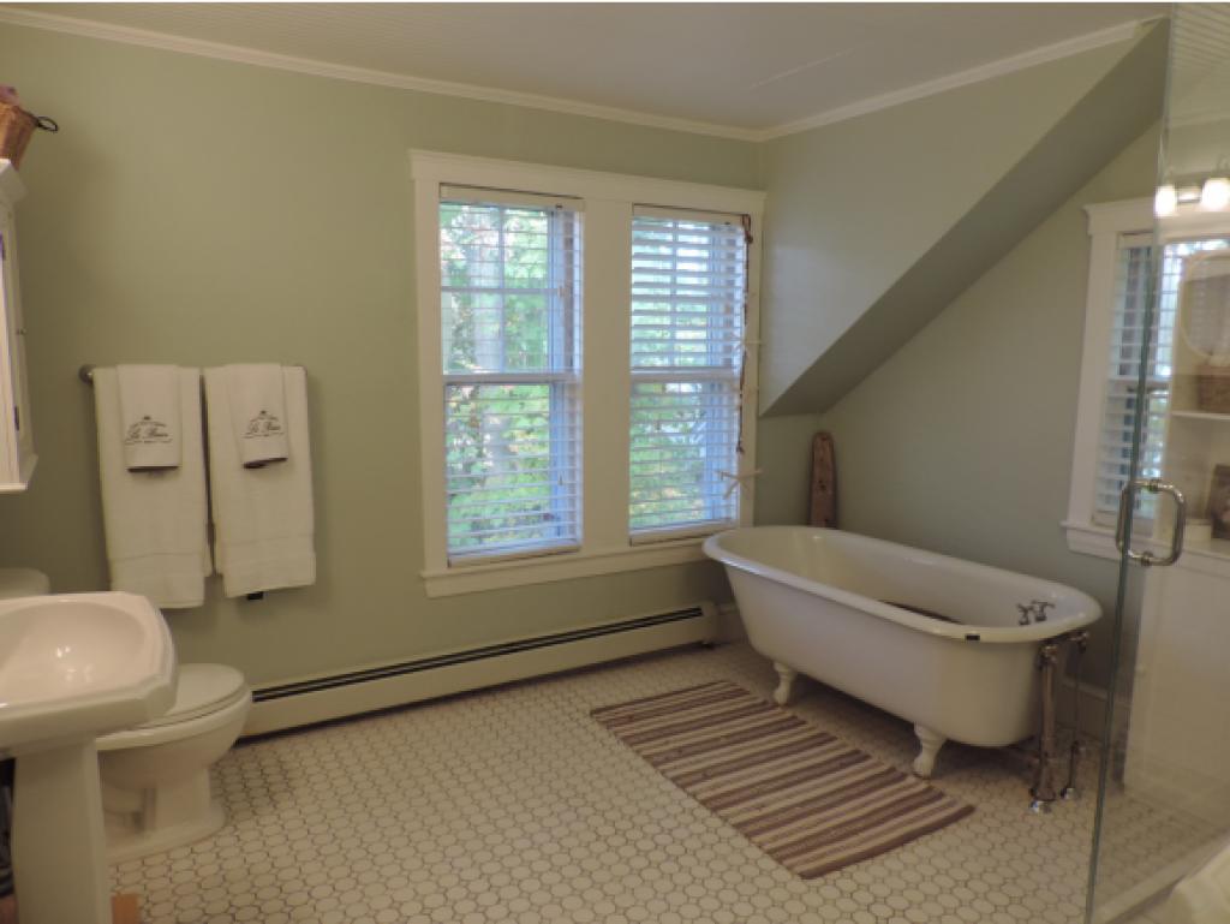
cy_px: 462
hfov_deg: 71.6
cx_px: 615
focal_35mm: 24
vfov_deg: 56.9
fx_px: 853
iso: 140
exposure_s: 1/30
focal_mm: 4.3
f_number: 3
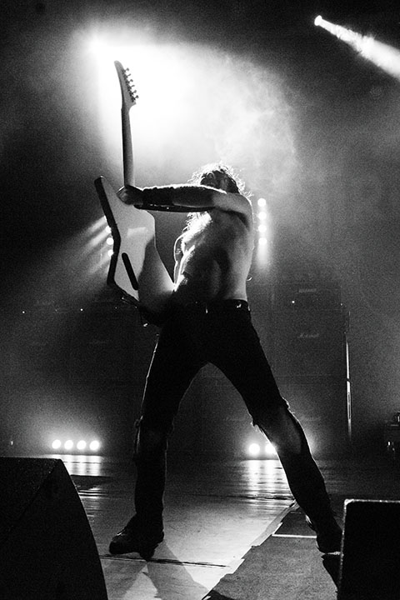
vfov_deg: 73.7
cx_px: 200
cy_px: 300
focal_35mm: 24
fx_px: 400
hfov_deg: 53.1
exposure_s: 1/320
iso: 4000
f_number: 6.3
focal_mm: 24
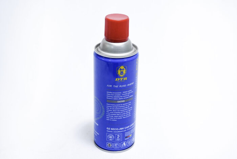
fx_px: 395
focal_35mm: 60
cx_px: 118
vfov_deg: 22.7
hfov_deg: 33.4
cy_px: 80
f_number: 9
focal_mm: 60
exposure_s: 1/250
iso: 3200
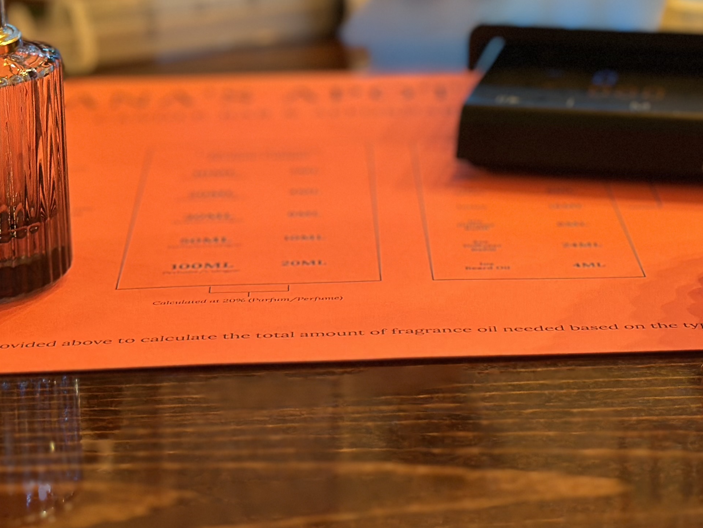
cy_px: 37
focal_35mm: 100
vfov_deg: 14.6
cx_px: 398
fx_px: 2031
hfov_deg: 19.6
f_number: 1.78
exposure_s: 1/40
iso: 320
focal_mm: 6.86
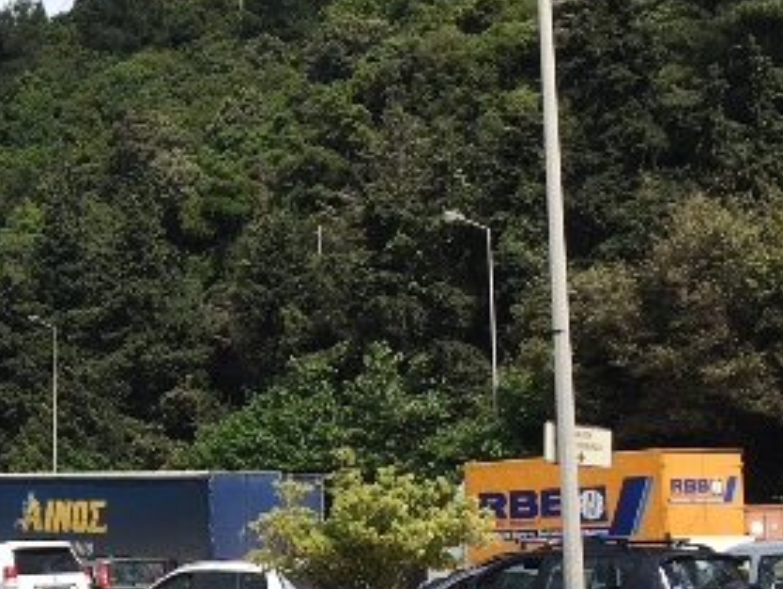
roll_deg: +1.1
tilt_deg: +5.4
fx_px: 1902
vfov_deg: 17.5
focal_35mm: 84
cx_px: -223
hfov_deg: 21.2
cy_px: 404
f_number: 2.2
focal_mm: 4.15
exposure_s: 1/1972
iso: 25
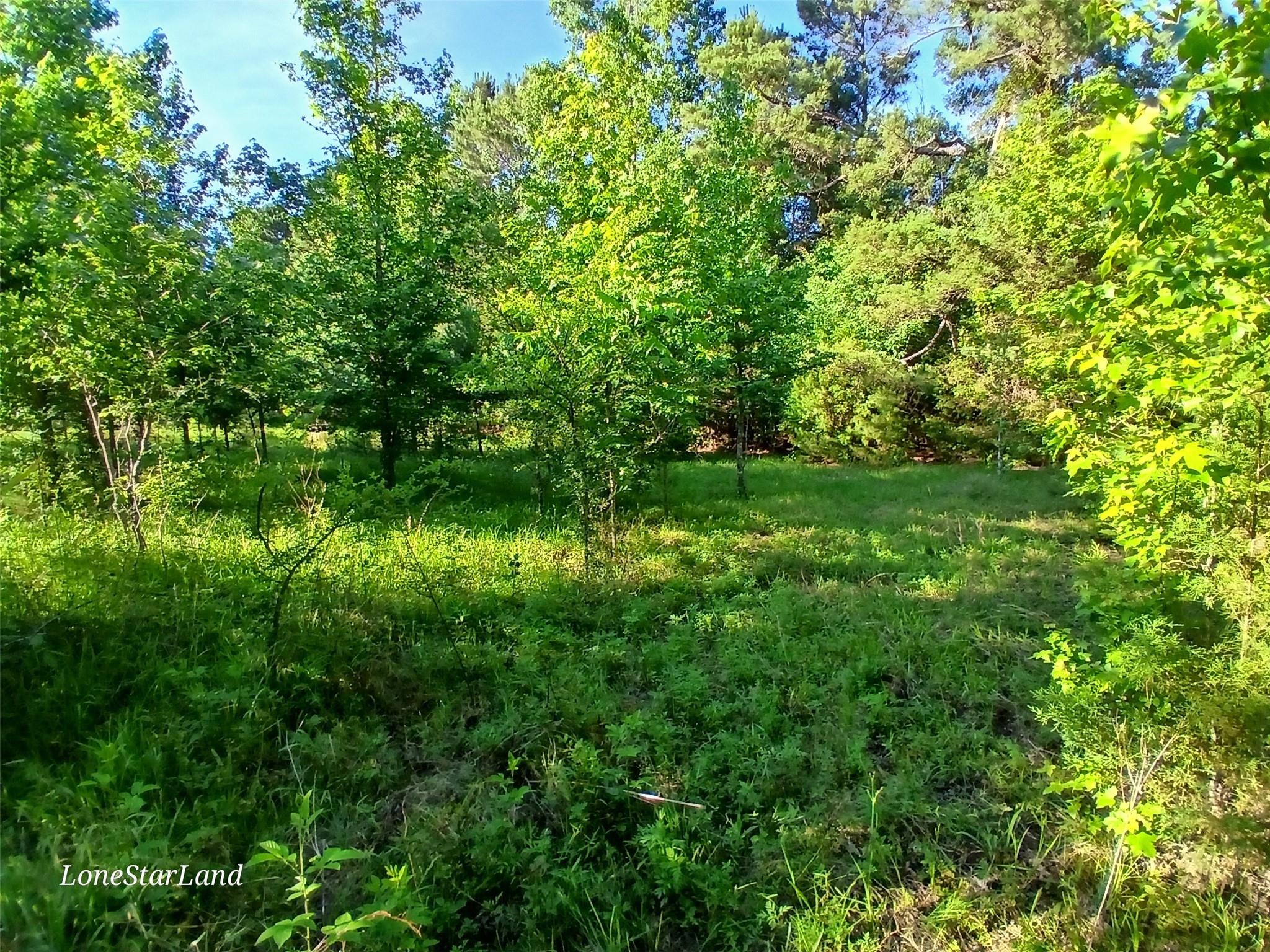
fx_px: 624
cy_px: 476
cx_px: 635
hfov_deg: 91.0
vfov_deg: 74.7
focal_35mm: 17
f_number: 2.2
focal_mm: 1.4
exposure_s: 1/188
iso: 50
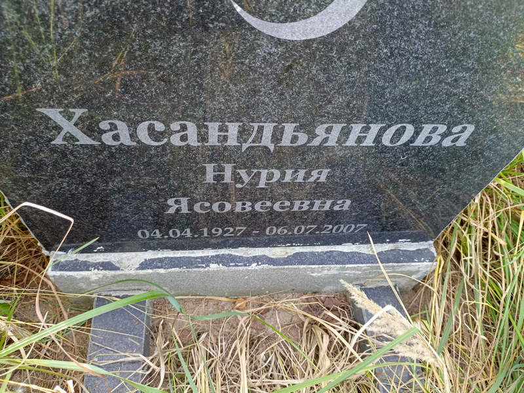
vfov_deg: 54.9
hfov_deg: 69.4
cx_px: 262
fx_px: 378
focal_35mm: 25
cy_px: 196
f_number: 1.69
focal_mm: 4.76
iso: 242
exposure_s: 1/60
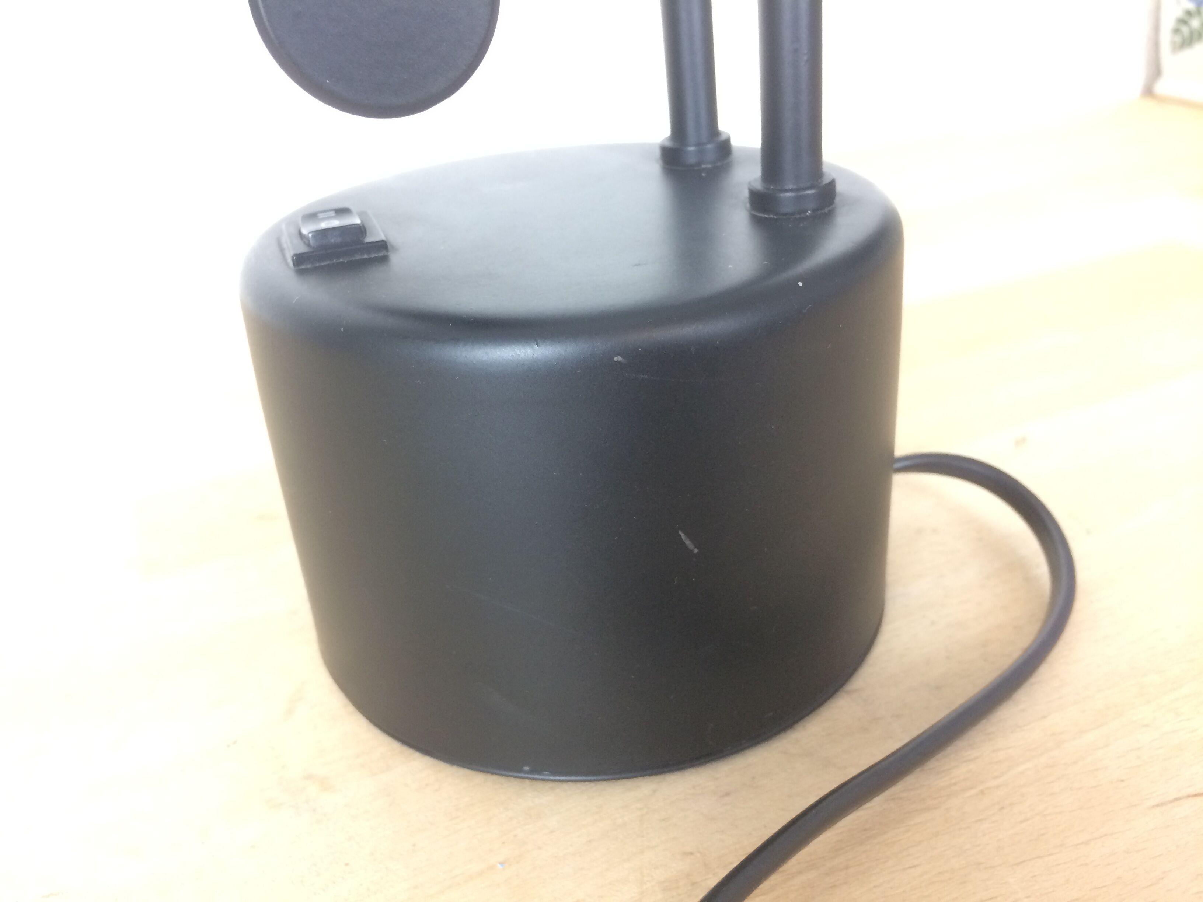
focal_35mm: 29
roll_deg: +3.1
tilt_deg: -27.4
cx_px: 602
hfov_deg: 61.7
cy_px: 451
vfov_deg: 48.2
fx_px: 1008
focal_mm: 4.15
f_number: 2.2
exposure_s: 1/33
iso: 200
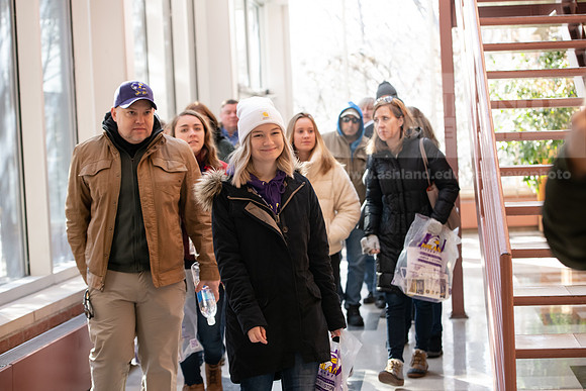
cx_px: 293
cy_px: 196
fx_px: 1140
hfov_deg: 28.8
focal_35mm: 70
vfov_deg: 19.5
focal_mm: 70
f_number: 4
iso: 1600
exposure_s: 1/250
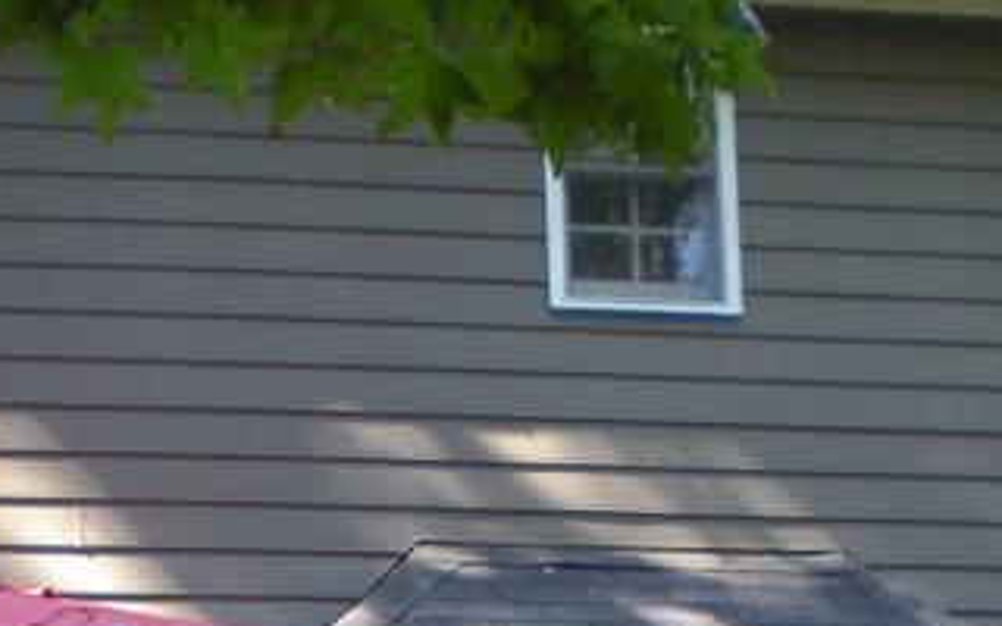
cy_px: 848
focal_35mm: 129
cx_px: 463
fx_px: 3523
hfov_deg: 16.2
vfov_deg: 9.9
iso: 111
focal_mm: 6.3
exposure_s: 1/60.2
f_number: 3.1
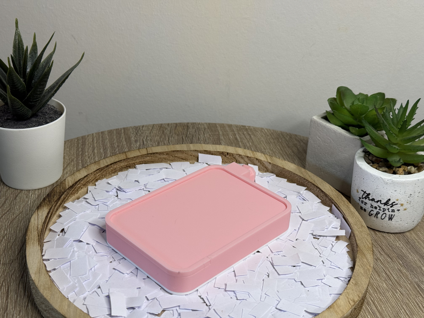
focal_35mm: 48
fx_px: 588
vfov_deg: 30.3
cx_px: 212
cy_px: 159
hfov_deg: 39.7
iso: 100
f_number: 1.8
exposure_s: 1/100
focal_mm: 6.8
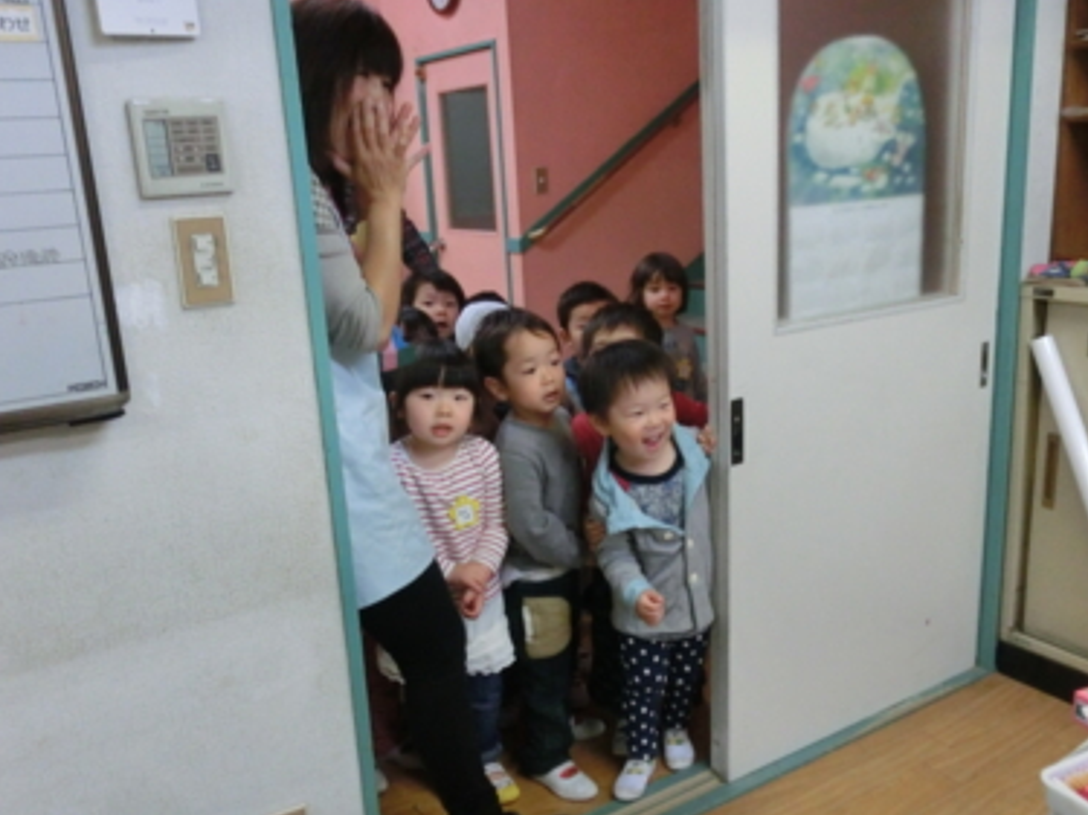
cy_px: 429
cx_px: 560
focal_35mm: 32
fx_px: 1005
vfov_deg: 44.1
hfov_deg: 56.8
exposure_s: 1/125
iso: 640
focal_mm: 5.36
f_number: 3.5
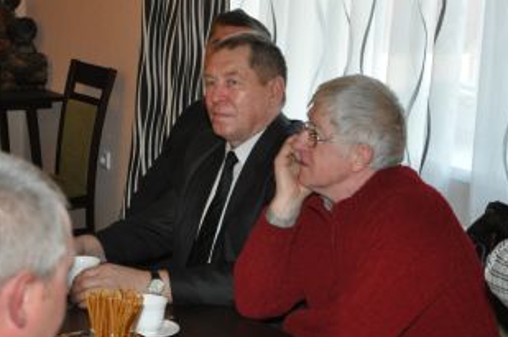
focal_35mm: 102
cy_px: 128
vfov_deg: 13.4
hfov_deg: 20.0
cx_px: 294
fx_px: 1437
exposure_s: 1/60
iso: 800
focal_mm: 42
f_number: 4.8
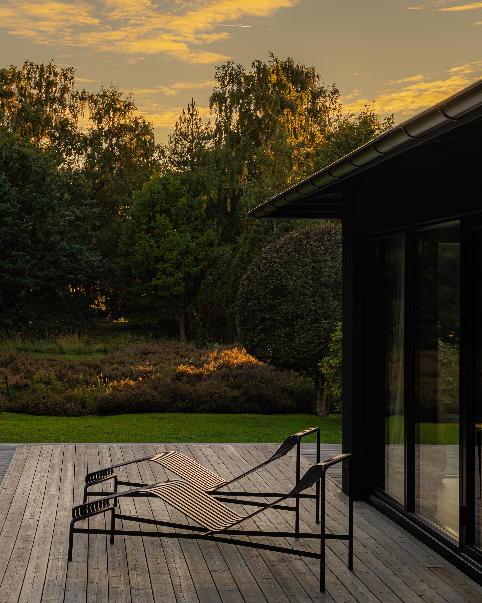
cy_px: 284
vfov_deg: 29.0
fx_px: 1164
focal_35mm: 65
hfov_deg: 23.0
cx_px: 80
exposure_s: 1/30
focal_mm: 43.2
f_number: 9
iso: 200
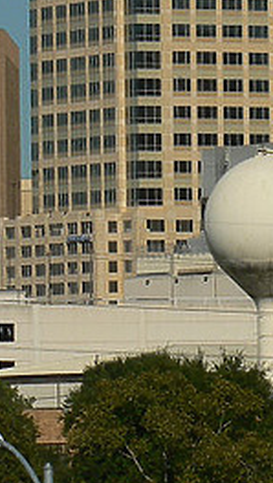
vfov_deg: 4.2
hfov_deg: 2.4
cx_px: 303
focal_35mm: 517
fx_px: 6636
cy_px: 90
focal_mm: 34.8
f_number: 8
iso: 80
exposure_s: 1/500
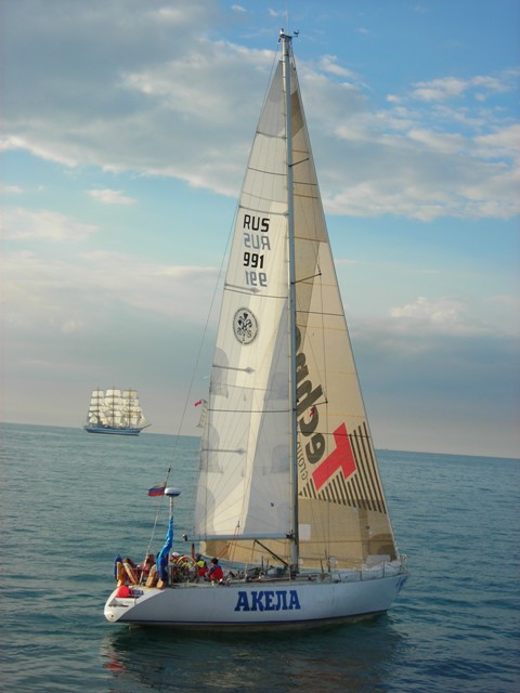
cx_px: 260
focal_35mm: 65
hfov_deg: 22.6
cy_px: 346
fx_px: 1302
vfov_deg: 29.8
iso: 50
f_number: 3.9
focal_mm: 10.8
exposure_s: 1/422
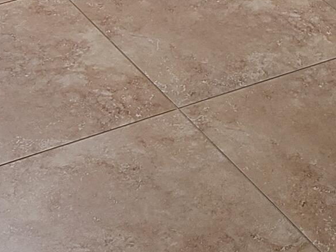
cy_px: -314
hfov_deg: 14.6
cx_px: 66
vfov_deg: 9.9
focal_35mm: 134
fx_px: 1301
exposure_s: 1/60
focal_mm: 5.4
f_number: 1.8
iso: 80
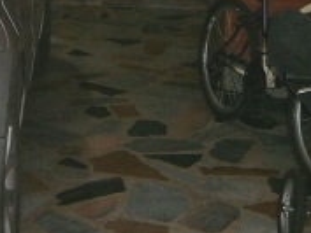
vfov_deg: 14.1
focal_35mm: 94
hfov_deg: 20.3
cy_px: -172
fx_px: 845
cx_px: 9
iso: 125
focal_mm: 4.7
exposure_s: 1/30
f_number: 2.8
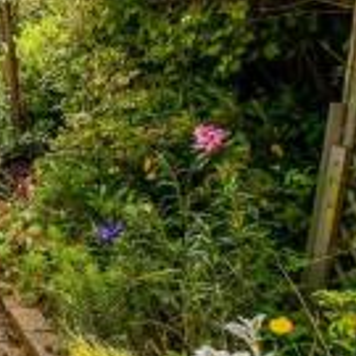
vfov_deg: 35.9
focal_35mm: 45
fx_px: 524
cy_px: 57
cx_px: -260
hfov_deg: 23.2
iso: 160
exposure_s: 1/320
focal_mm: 10
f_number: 8
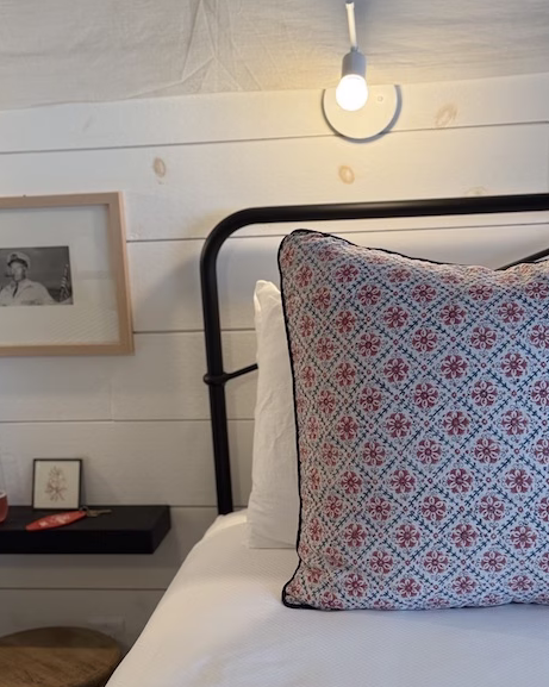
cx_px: 217
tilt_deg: -11.6
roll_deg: +2.9
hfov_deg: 23.4
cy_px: 375
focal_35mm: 65
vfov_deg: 29.1
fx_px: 1321
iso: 160
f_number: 1.78
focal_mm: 6.76
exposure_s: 1/60
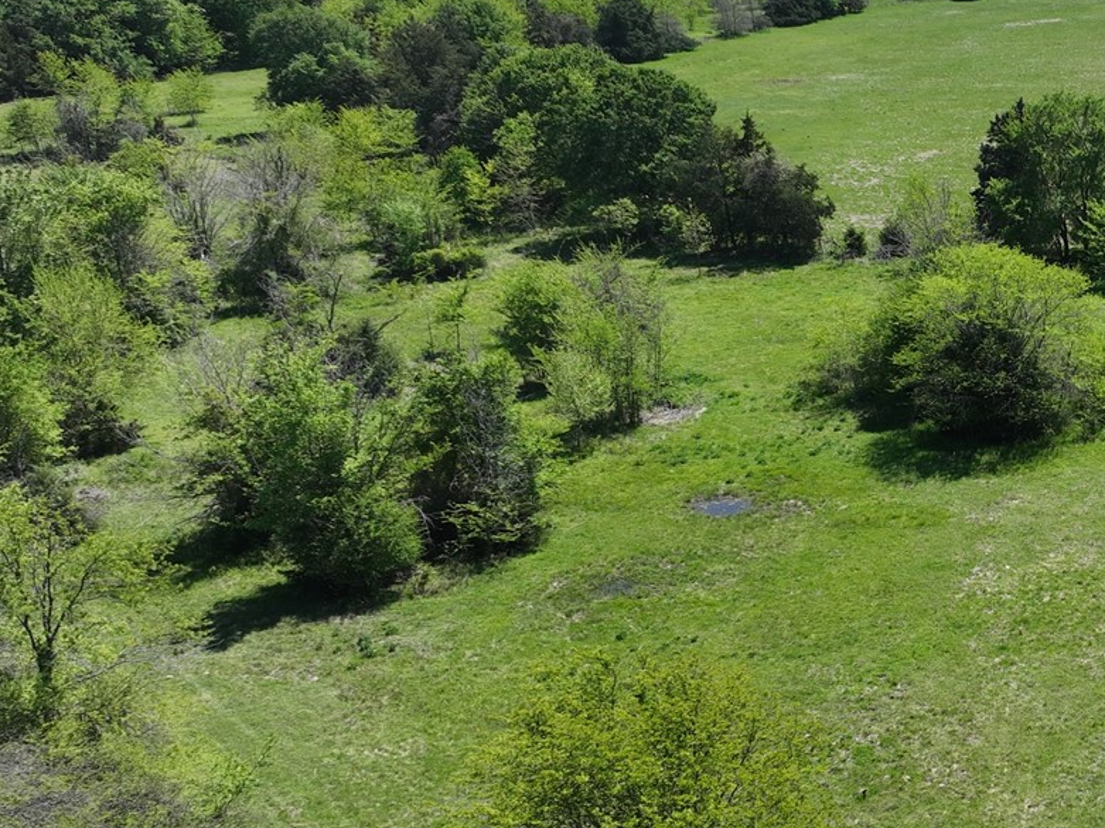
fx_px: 2010
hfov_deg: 26.8
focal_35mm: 63
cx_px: 1360
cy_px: 476
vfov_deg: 23.2
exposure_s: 1/2000
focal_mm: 12.29
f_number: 2.8
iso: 120
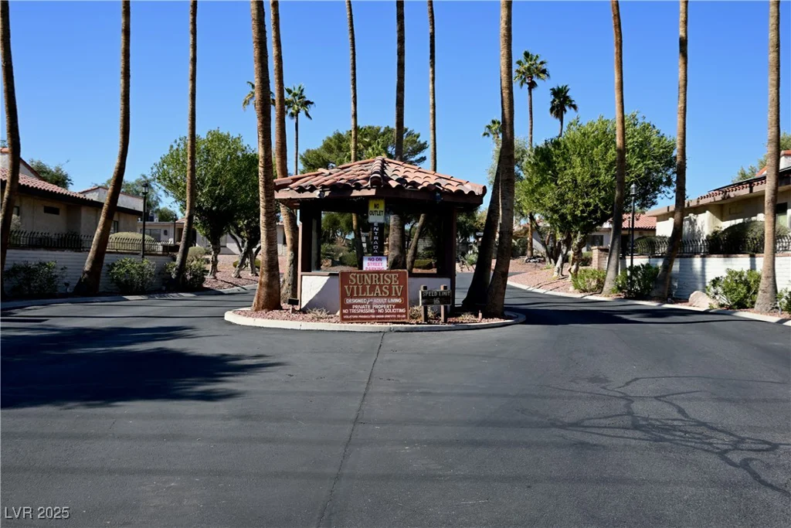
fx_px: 659
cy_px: 264
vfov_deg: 43.6
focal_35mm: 30
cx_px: 396
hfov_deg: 61.9
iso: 100
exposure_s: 1/60
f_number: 14
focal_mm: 30
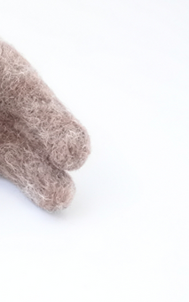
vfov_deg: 22.5
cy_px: 131
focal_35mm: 92
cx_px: -51
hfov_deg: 13.7
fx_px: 757
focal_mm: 18
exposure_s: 1/80
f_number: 4.5
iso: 3200
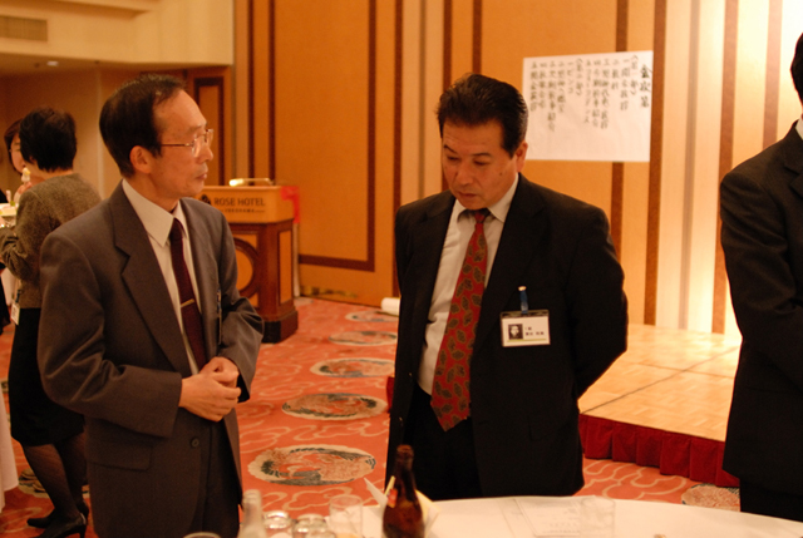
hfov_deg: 46.3
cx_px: 402
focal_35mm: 42
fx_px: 938
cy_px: 269
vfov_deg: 32.0
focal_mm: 28
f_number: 2
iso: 800
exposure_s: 1/125
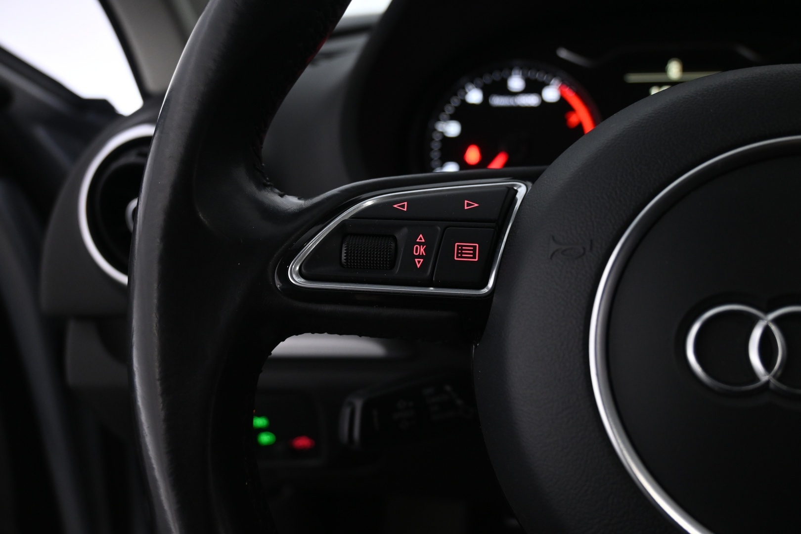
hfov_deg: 59.5
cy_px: 267
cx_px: 400
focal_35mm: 32
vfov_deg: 41.7
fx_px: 701
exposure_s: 1/30
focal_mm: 21
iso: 900
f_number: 4
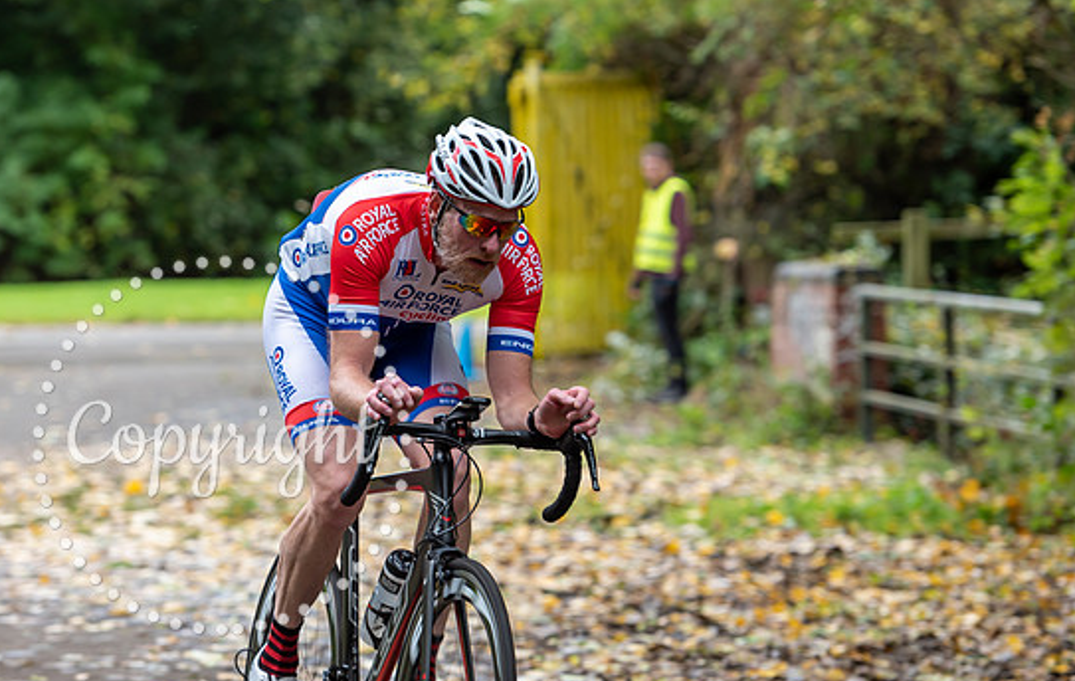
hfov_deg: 10.3
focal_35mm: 202
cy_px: 264
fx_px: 5941
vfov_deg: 6.6
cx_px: 450
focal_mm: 145
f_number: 4
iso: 160
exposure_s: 1/320
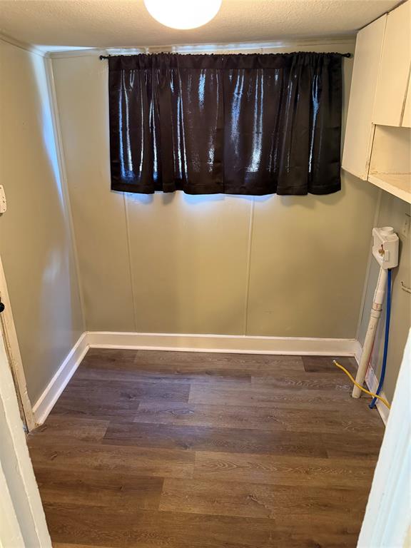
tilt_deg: -22.0
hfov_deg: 56.8
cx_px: 206
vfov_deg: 71.6
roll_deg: +0.0
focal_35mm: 24
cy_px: 274
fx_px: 380
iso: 800
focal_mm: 6.76
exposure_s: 1/40
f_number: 1.78
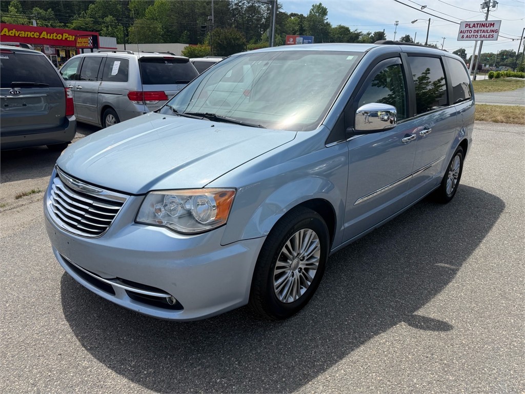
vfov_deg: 56.8
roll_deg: -3.0
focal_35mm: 24
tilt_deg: -18.5
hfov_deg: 71.6
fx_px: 364
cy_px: 197
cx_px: 262
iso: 80
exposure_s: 1/4975
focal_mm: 6.76
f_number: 1.78
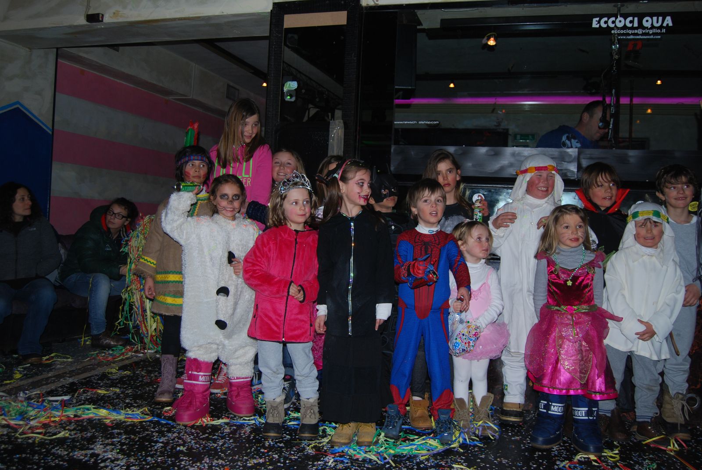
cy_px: 235
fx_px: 586
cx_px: 351
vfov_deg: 43.7
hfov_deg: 61.9
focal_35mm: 30
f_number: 3.8
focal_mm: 20
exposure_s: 1/60
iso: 200
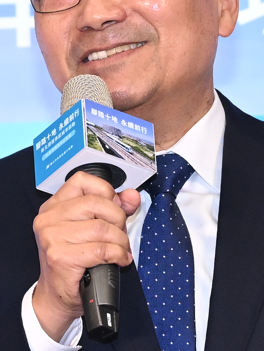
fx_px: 4085
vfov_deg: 4.9
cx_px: 61
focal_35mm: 402
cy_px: 291
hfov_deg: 3.7
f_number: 4
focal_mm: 61
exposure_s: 1/200
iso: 1600
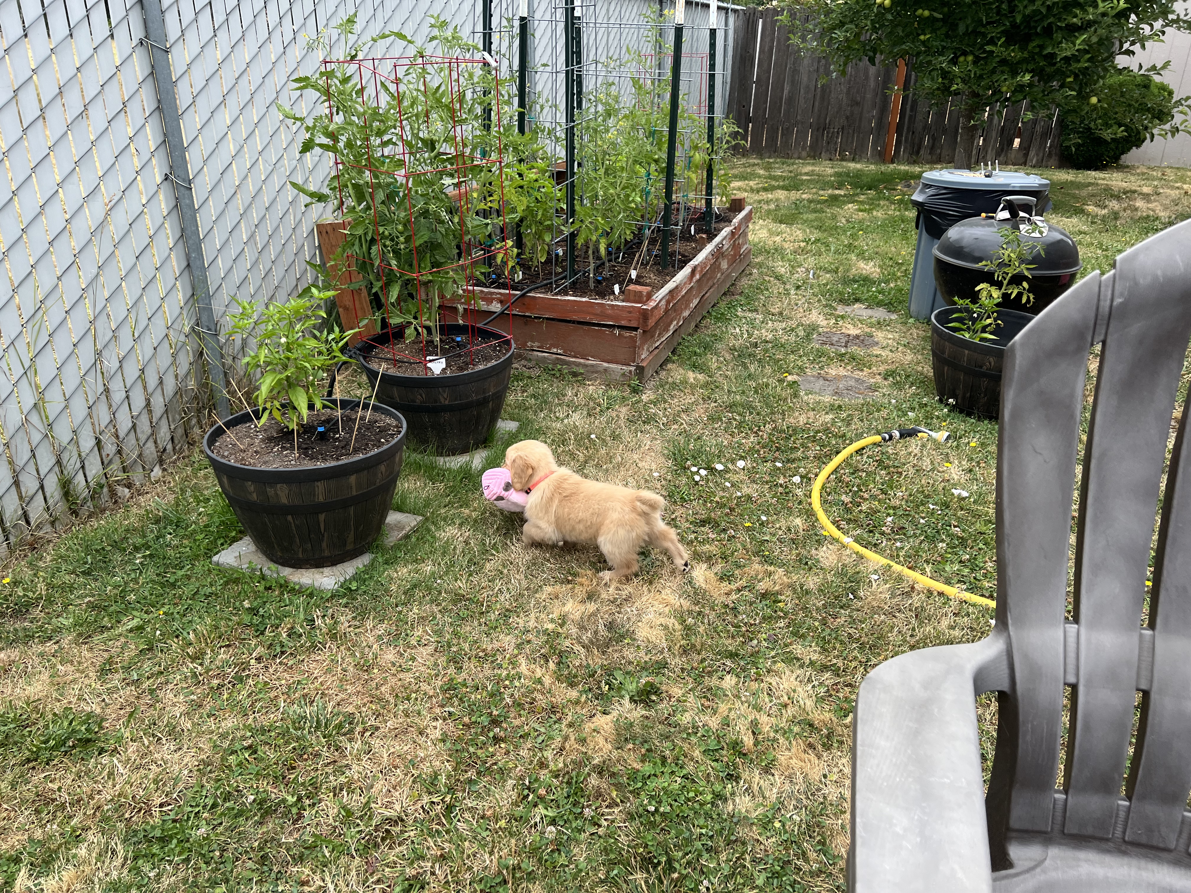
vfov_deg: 53.1
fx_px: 895
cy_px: 446
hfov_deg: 67.3
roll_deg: -1.9
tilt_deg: -26.2
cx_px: 596
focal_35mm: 26
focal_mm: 5.7
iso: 50
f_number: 1.5
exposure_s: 1/572
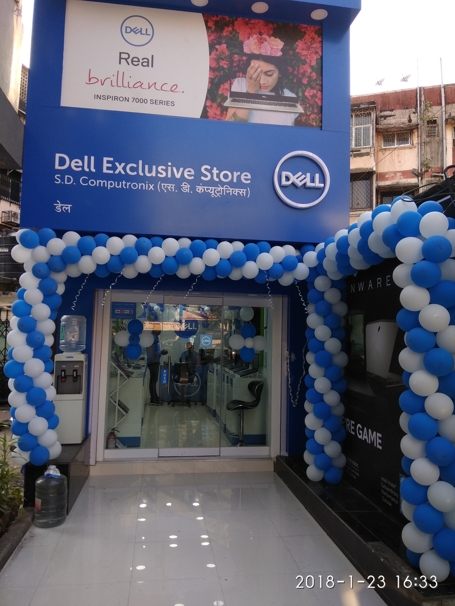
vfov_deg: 79.0
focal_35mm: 21
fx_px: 368
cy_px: 303
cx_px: 228
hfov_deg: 63.4
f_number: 2
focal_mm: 3.57
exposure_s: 1/158
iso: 100
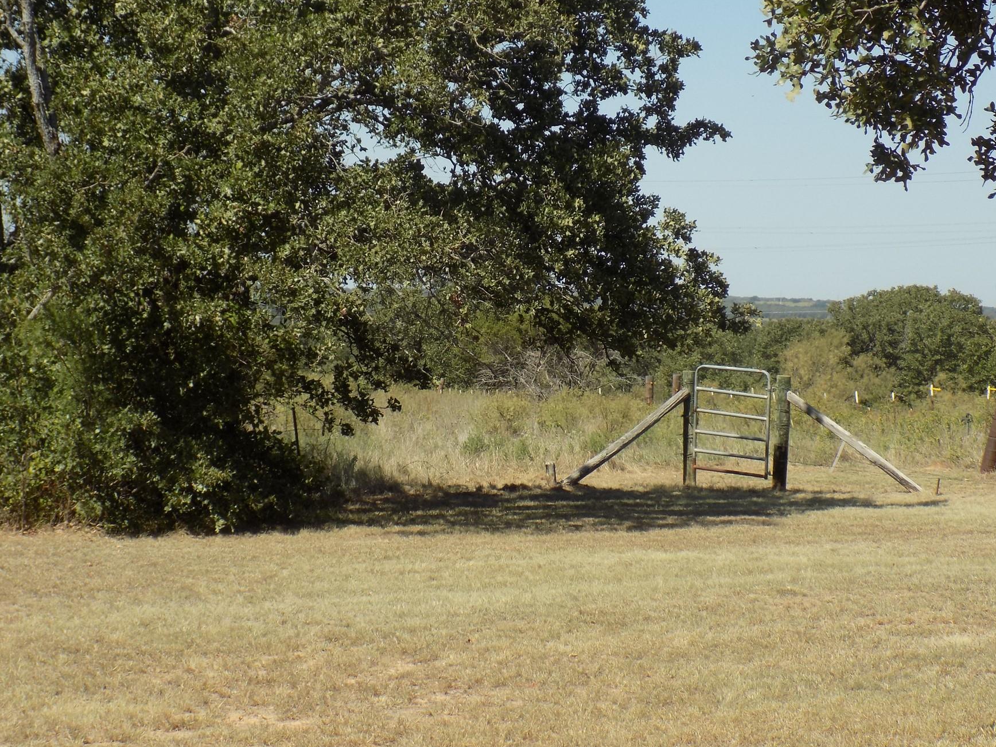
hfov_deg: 21.3
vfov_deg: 16.1
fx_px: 2647
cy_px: 364
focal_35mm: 92
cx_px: 487
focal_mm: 13.9
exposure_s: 1/500
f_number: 4.3
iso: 80
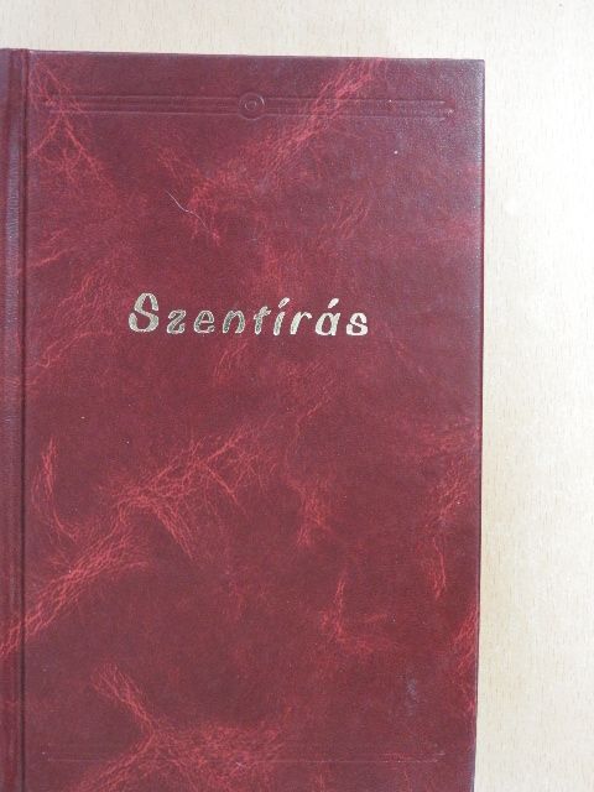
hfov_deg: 21.0
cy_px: 396
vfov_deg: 27.8
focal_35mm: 70
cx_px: 297
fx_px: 1602
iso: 500
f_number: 4.5
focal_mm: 12.5
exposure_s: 1/8
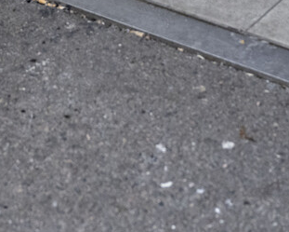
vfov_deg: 7.7
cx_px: 101
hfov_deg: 10.0
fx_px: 1651
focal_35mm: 193
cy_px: -223
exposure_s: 1/200
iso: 2200
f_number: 3.5
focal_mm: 40
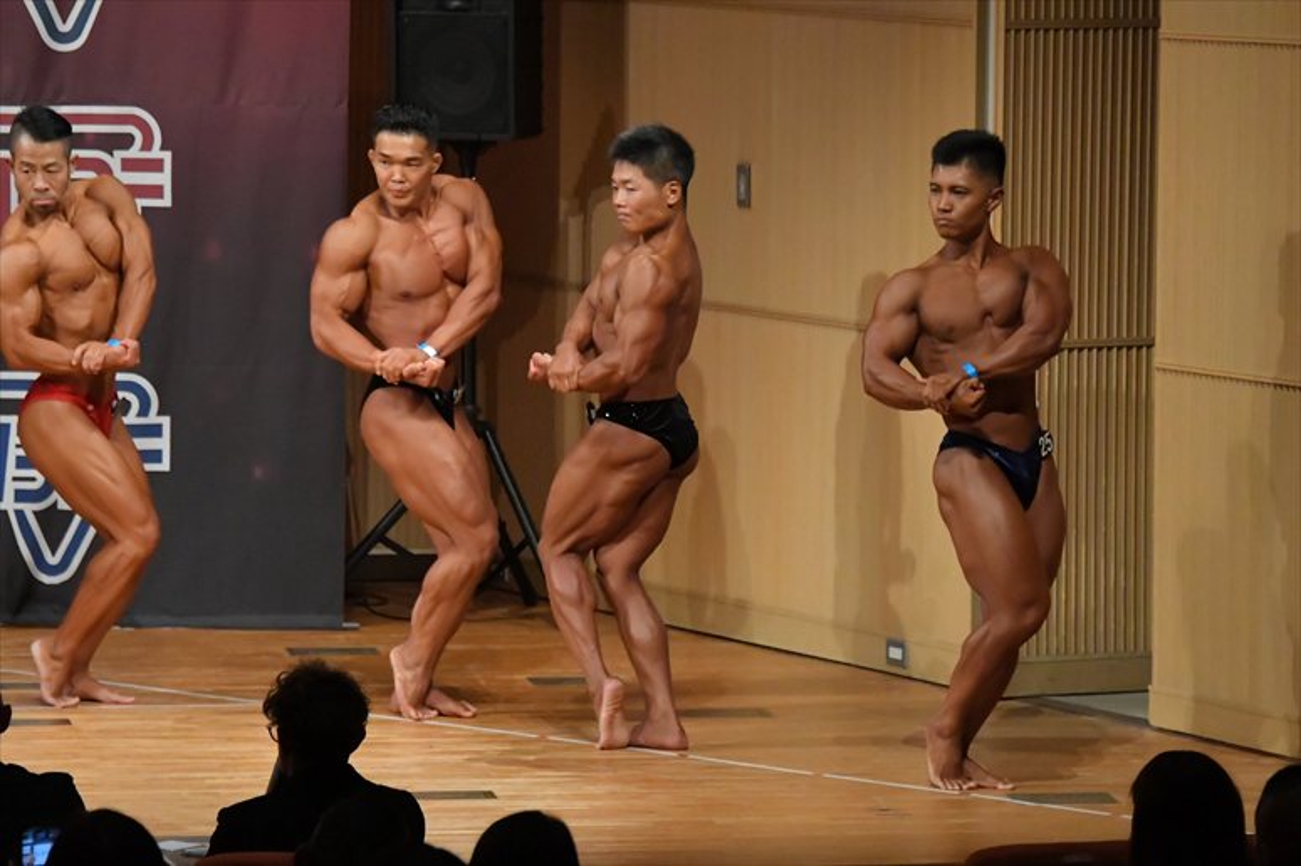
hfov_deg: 8.6
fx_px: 8669
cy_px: 433
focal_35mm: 240
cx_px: 650
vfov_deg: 5.7
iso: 9000
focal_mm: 160
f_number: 5.6
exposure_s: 1/400
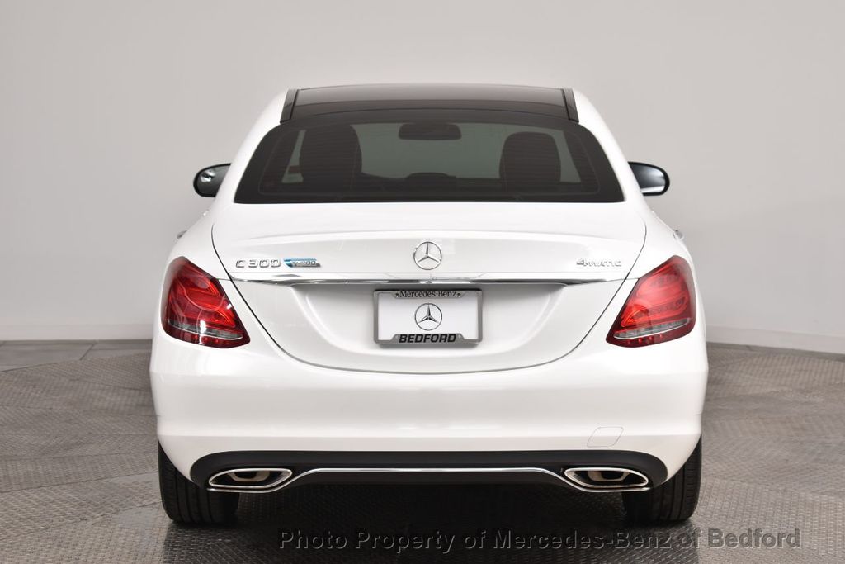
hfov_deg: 24.6
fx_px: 1937
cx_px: 422
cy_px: 282
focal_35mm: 82
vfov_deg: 16.6
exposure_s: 1/125
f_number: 5.6
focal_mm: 55
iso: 200
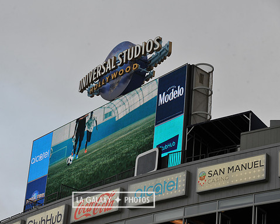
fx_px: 895
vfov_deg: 14.3
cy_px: 112
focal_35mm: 108
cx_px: 113
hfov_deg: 17.8
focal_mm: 95
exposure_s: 1/200
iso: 400
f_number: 7.1
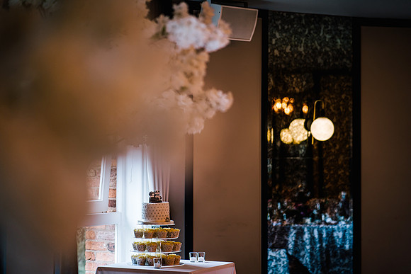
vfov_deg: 15.9
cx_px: 206
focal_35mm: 86
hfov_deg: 23.7
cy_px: 137
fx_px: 981
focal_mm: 85
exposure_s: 1/500
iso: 200
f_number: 1.4
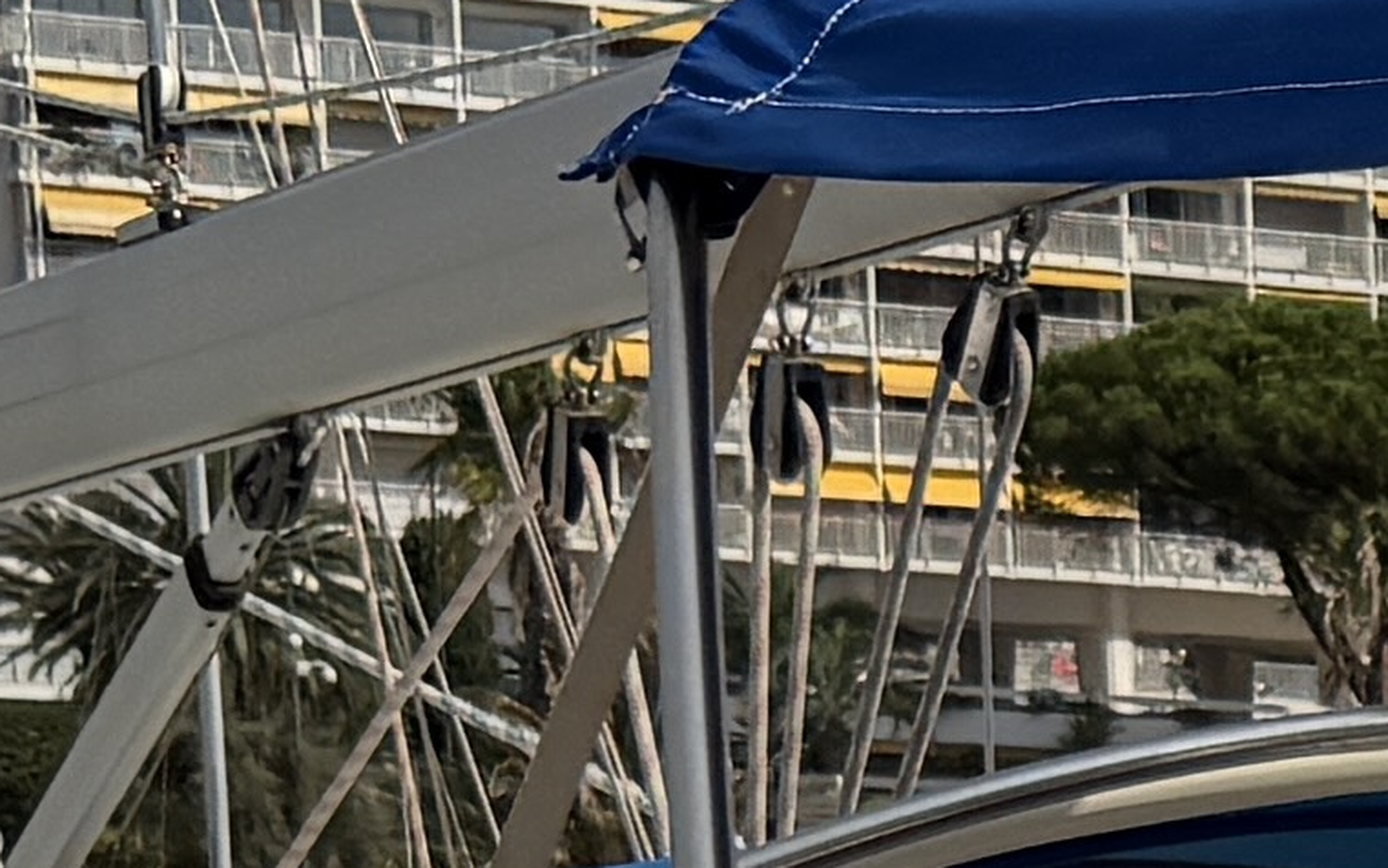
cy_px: 2684
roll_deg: -0.8
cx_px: 2937
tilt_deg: -12.8
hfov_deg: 10.0
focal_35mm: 191
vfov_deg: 6.3
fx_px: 7227
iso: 80
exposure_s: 1/11905
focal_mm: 6.76
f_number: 1.78
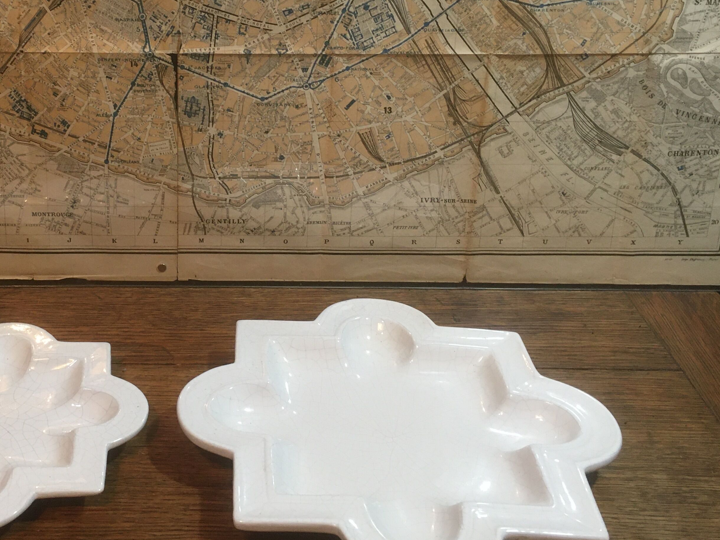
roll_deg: -0.4
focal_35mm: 48
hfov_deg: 38.6
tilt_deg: -24.7
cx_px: 179
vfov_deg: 30.2
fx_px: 998
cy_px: 209
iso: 125
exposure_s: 1/33
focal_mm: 4.15
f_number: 2.2
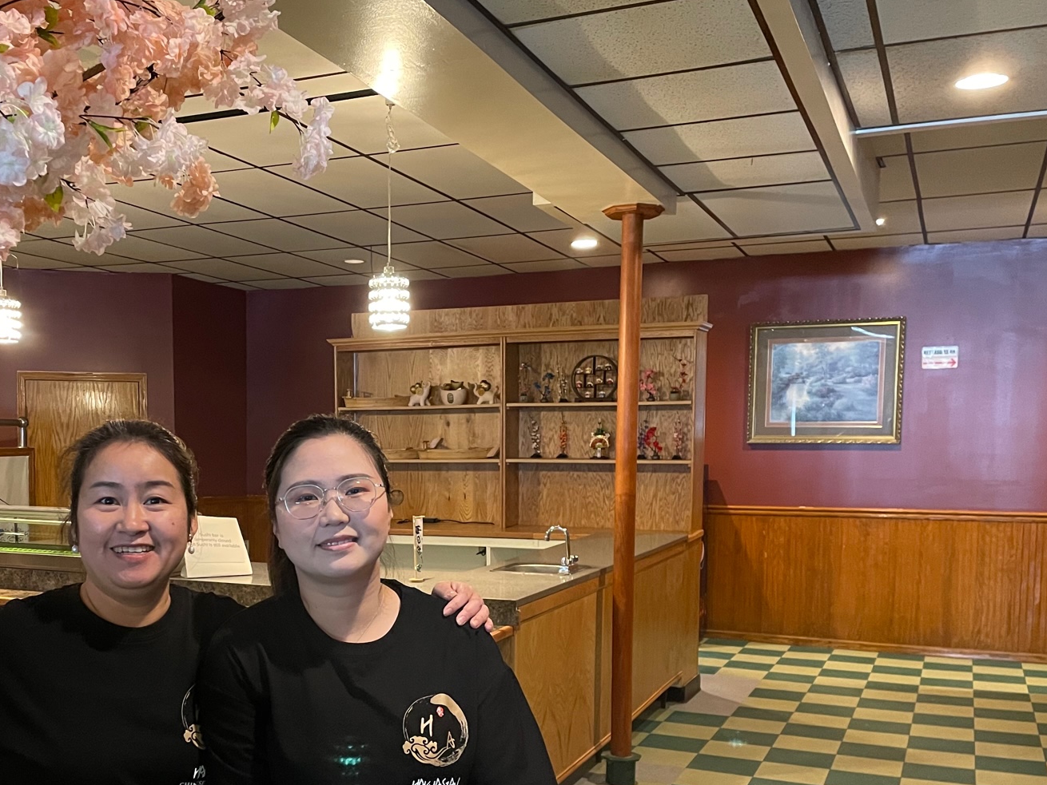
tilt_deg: -4.0
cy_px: 548
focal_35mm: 40
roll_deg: +0.4
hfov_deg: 46.2
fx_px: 1210
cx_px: 364
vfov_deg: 35.5
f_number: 1.6
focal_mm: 4.2
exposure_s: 1/40
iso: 500
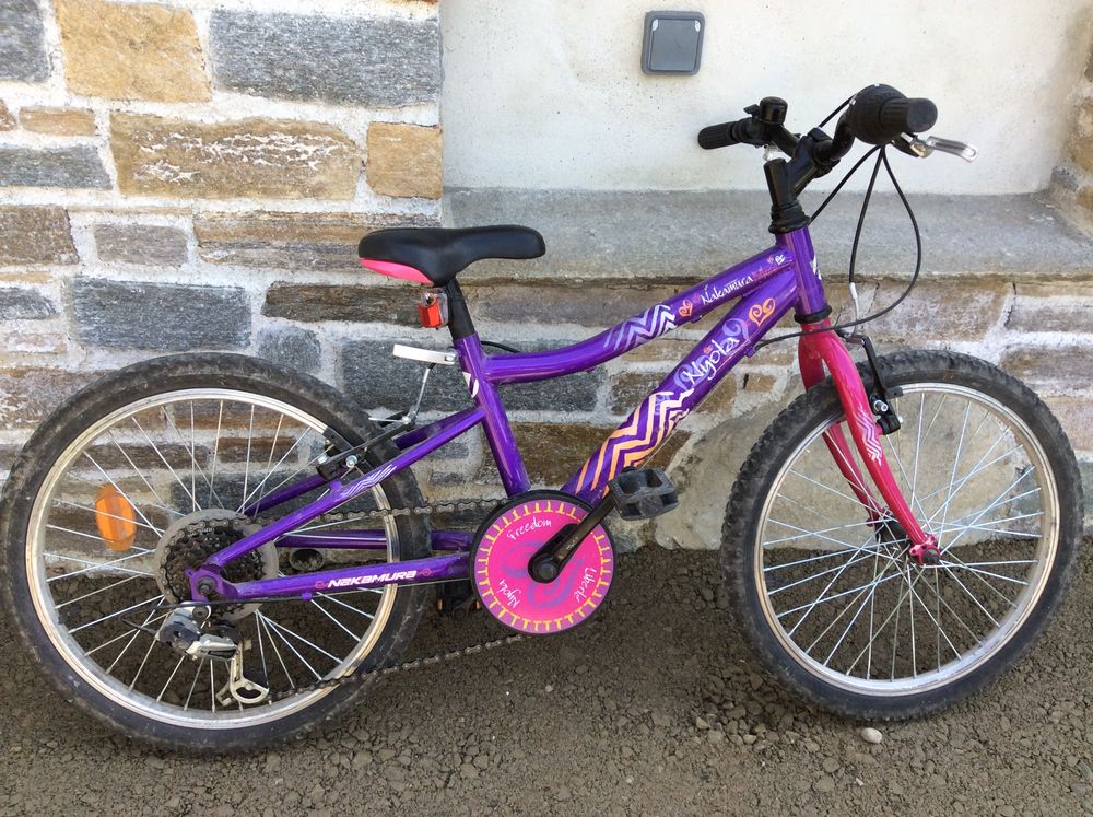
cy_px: 408
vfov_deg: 44.1
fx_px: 1009
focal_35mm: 32
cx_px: 546
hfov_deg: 56.9
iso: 32
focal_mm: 3.3
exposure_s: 1/223
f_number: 2.4
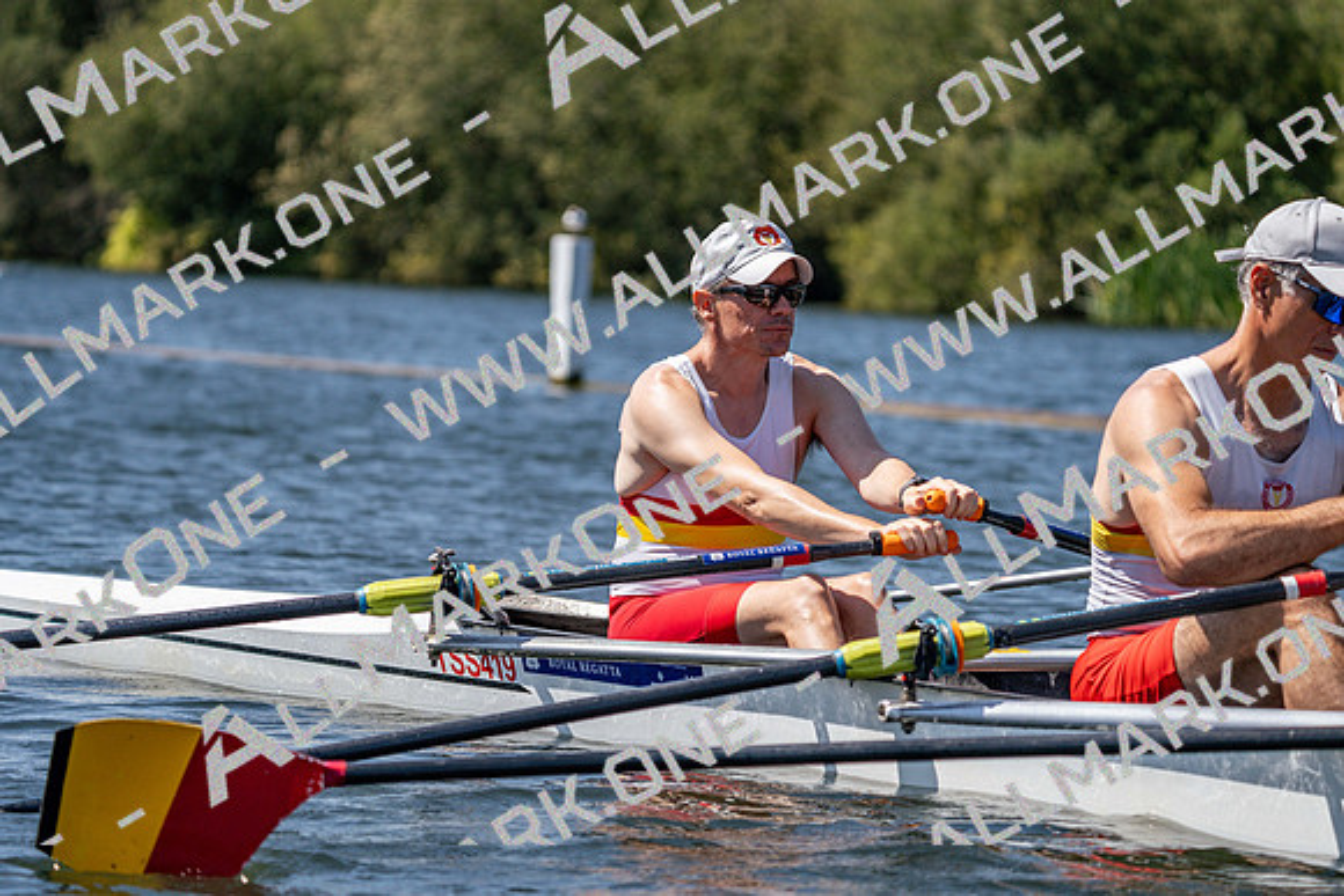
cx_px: 672
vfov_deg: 6.9
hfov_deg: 10.3
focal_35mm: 200
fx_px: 7468
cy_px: 448
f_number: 5.6
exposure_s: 1/2000
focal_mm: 200
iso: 250
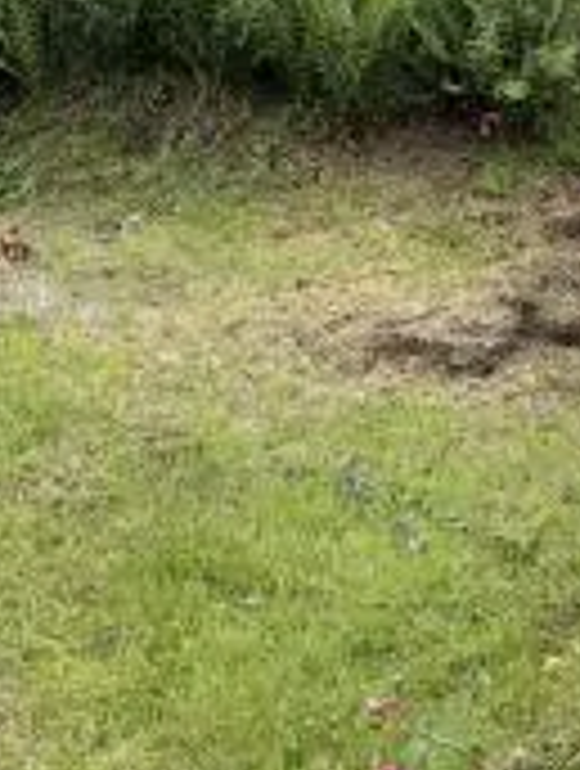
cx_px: 602
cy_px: 50
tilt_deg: +0.7
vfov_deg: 32.3
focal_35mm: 56
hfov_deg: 24.8
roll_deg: -0.7
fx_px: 1246
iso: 100
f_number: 1.78
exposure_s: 1/3279
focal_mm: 6.76
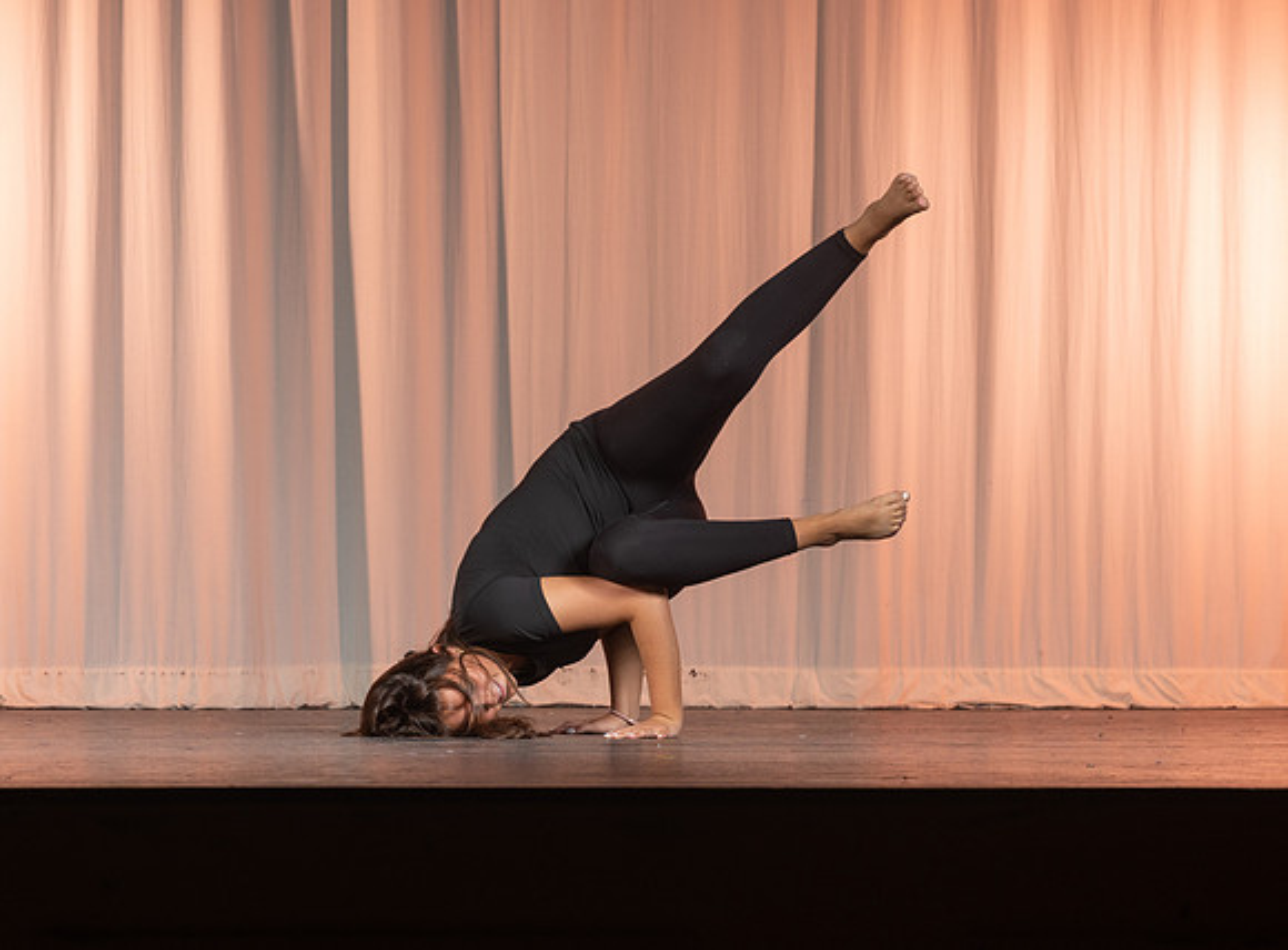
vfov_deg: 11.5
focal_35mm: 127
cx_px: 428
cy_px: 631
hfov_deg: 15.6
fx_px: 4700
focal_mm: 70
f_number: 6.3
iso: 125
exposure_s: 1/160
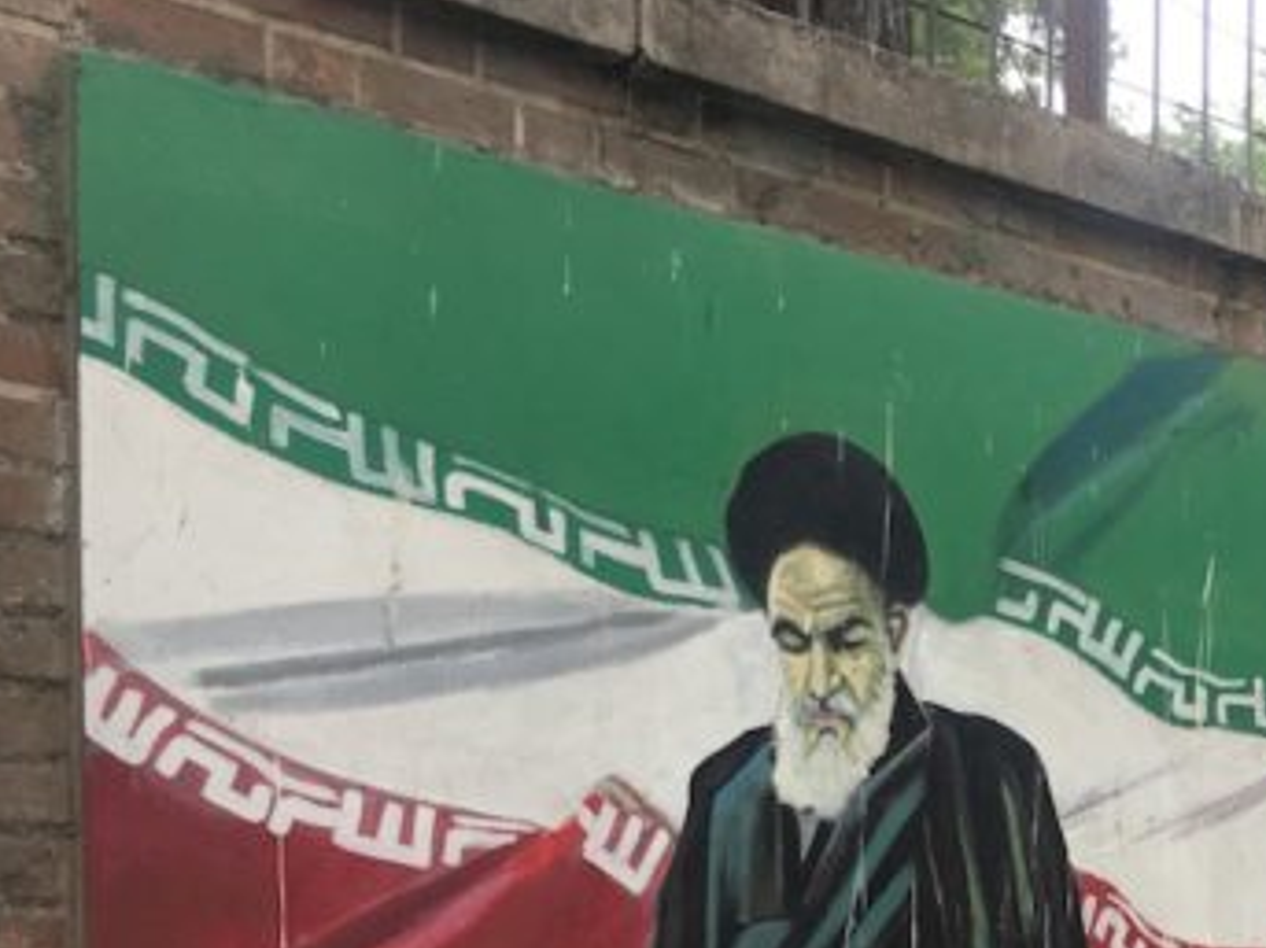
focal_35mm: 65
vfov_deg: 21.7
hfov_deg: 27.7
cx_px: 1321
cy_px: 963
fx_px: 2376
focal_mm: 4.15
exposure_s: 1/100
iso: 40
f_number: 2.2
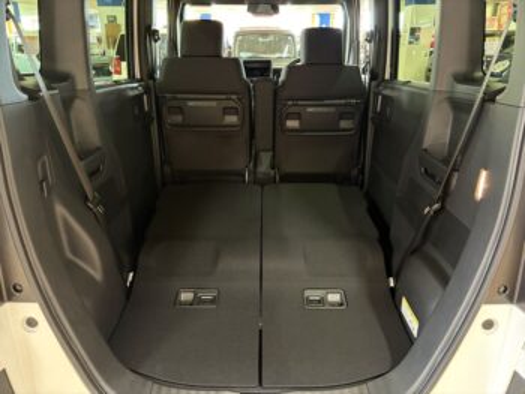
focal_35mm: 26
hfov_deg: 67.3
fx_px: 395
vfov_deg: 53.1
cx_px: 262
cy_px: 197
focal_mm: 5.96
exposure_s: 1/25
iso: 800
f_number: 1.6
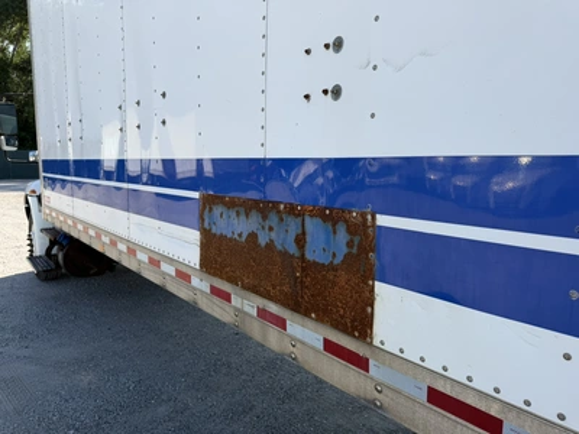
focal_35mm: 24
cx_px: 290
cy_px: 217
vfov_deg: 56.8
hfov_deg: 71.6
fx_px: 401
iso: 80
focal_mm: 6.76
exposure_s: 1/2232
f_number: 1.78
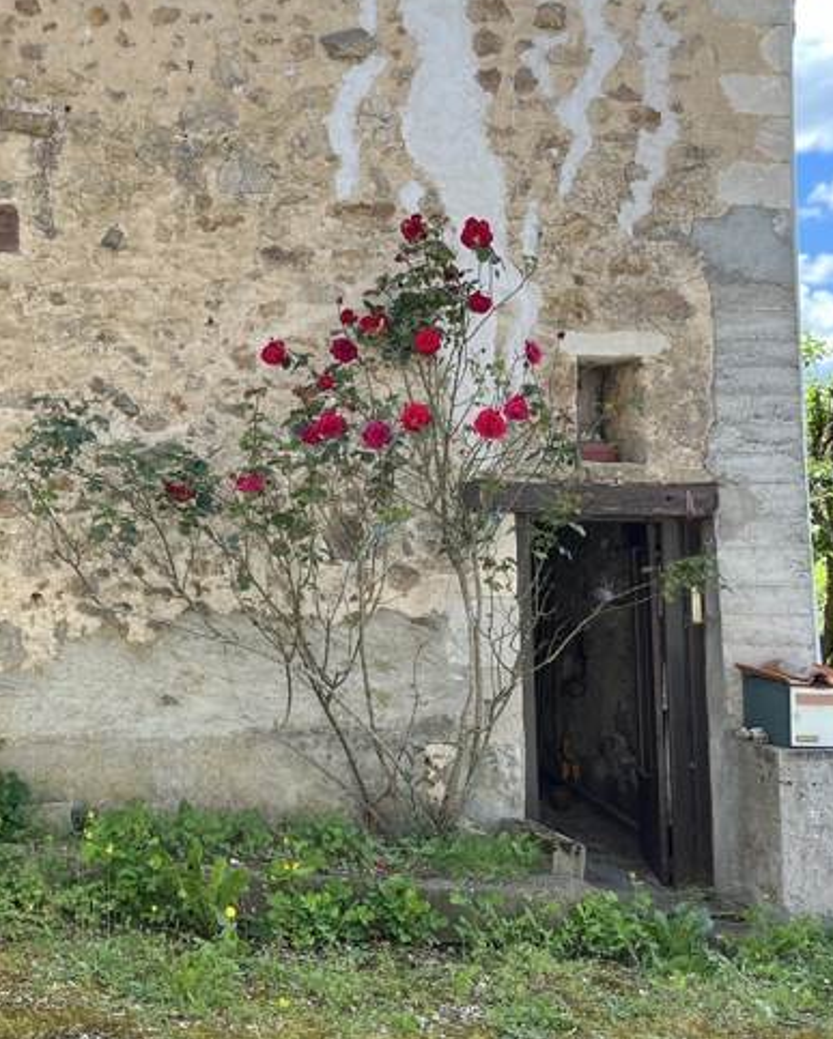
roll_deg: -0.1
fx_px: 1293
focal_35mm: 42
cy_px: 413
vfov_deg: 43.6
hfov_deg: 33.2
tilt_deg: +5.3
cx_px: 32
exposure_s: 1/696
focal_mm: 5.1
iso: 50
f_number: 1.6
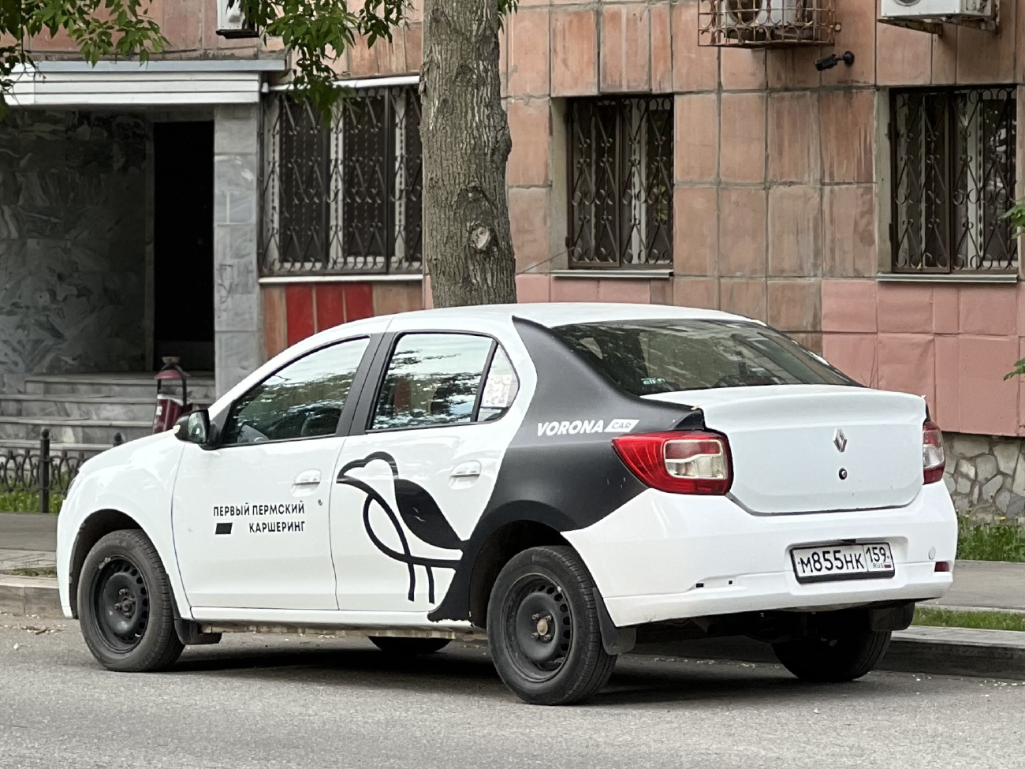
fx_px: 2280
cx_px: 512
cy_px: 384
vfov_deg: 19.1
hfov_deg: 25.3
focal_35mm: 77
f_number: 2.8
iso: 40
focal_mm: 9
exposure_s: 1/121
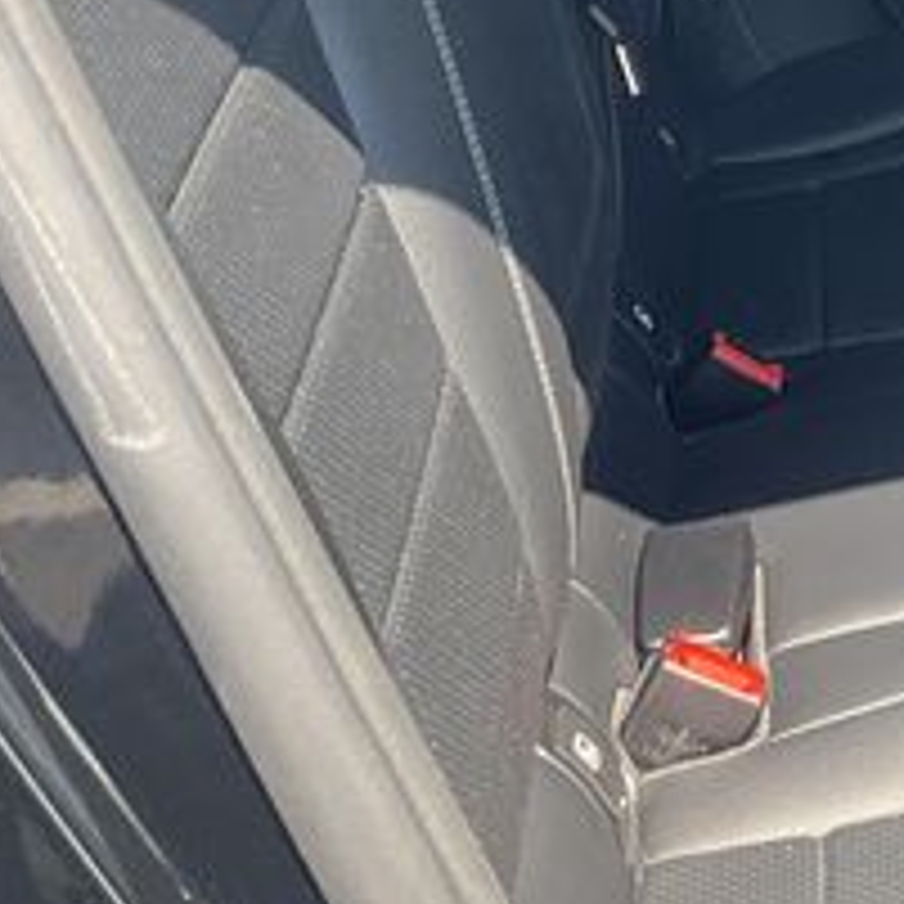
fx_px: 3014
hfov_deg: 15.8
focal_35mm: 102
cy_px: -90
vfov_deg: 16.5
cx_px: 1331
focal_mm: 3
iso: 32
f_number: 1.8
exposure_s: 1/166
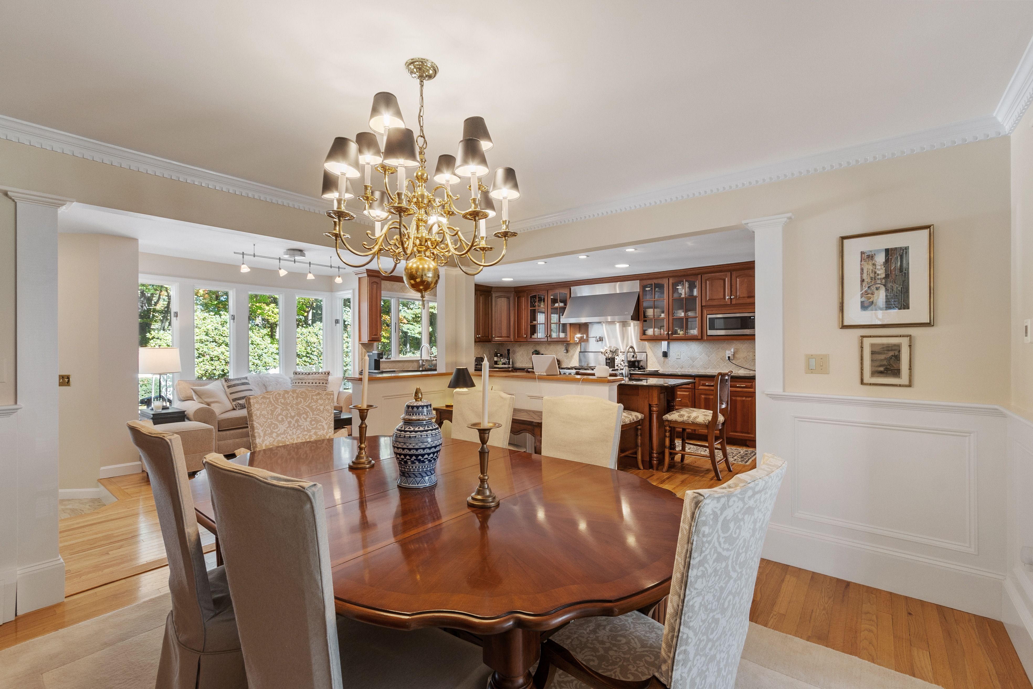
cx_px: 516
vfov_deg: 77.3
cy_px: 344
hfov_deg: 100.4
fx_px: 430
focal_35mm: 15
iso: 400
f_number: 7.1
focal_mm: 10
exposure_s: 1/2.5
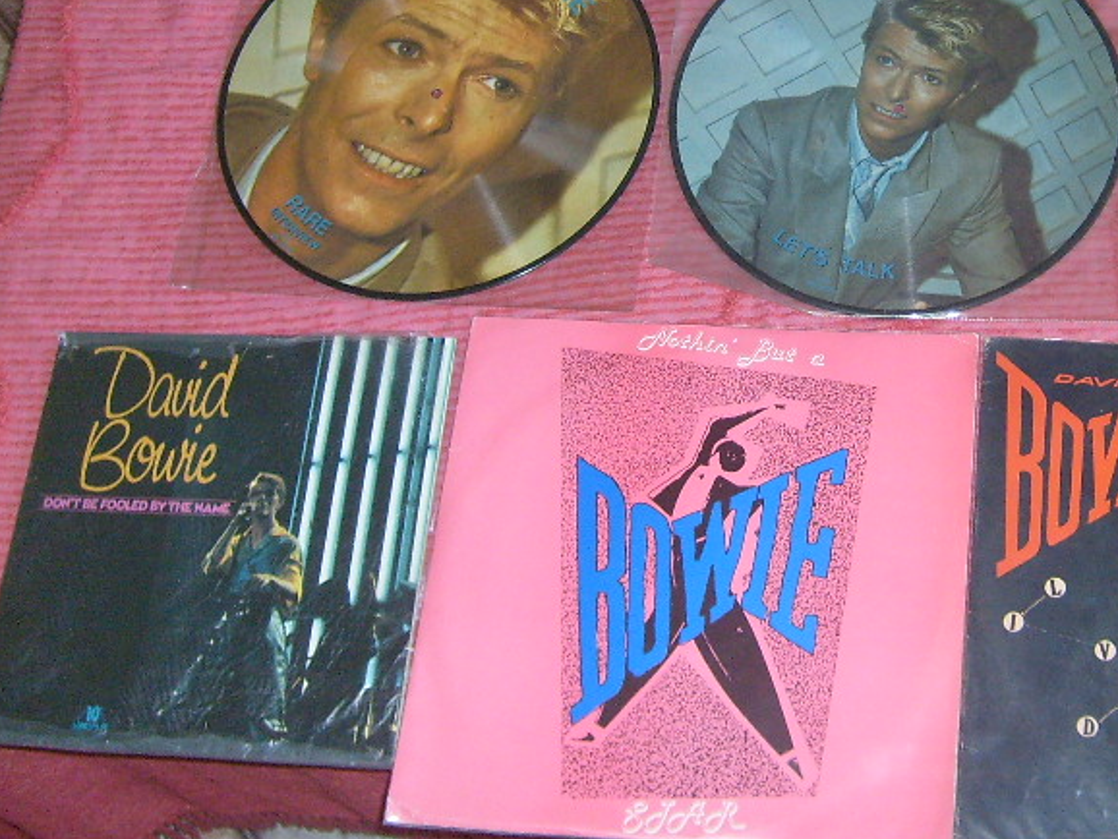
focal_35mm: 62
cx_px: 892
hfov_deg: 30.4
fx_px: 2003
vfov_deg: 23.4
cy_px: 178
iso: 100
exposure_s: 1/45
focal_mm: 5.8
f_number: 2.8
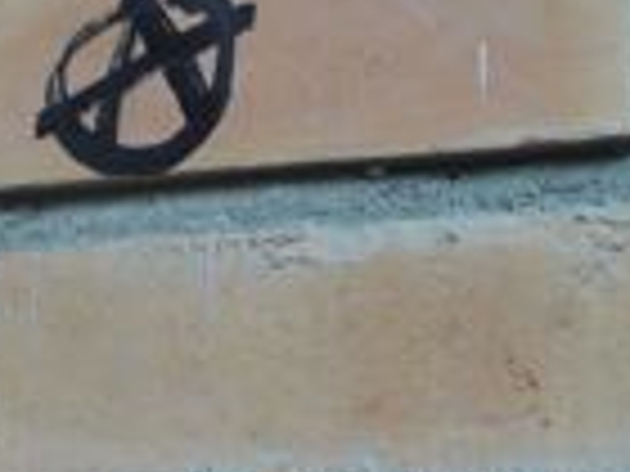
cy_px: 418
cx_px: -50
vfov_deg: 12.7
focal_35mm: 116
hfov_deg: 16.5
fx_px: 2111
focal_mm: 6.1
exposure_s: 1/30
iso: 125
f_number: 2.8
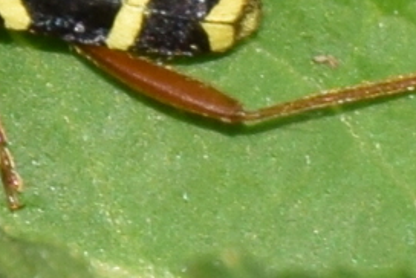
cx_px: 250
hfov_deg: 2.8
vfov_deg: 1.9
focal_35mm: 738
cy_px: 3
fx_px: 8537
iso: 100
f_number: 13
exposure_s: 1/160
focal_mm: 140
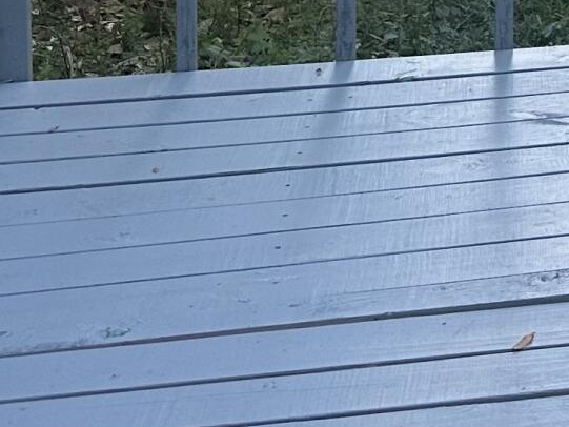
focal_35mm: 133
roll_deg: -0.2
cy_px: -528
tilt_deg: -0.3
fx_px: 2187
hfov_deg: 13.3
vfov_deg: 10.0
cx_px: 1039
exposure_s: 1/172
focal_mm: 6.86
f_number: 1.78
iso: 80
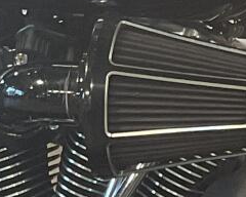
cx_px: 43
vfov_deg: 6.5
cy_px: 211
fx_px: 1718
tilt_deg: -22.3
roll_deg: +2.9
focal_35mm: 236
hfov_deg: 8.2
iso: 80
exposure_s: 1/50
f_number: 1.8
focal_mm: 3
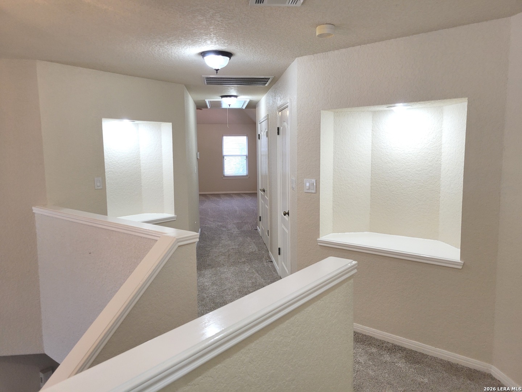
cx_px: 261
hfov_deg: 67.3
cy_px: 196
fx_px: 392
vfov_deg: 53.1
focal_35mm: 26
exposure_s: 1/120
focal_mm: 5.4
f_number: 1.8
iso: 200
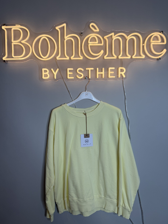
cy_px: 112
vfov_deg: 71.6
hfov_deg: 56.8
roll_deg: +0.4
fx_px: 155
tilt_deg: -1.8
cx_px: 84
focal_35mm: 24
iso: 100
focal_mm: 6.76
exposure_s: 1/339
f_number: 1.78
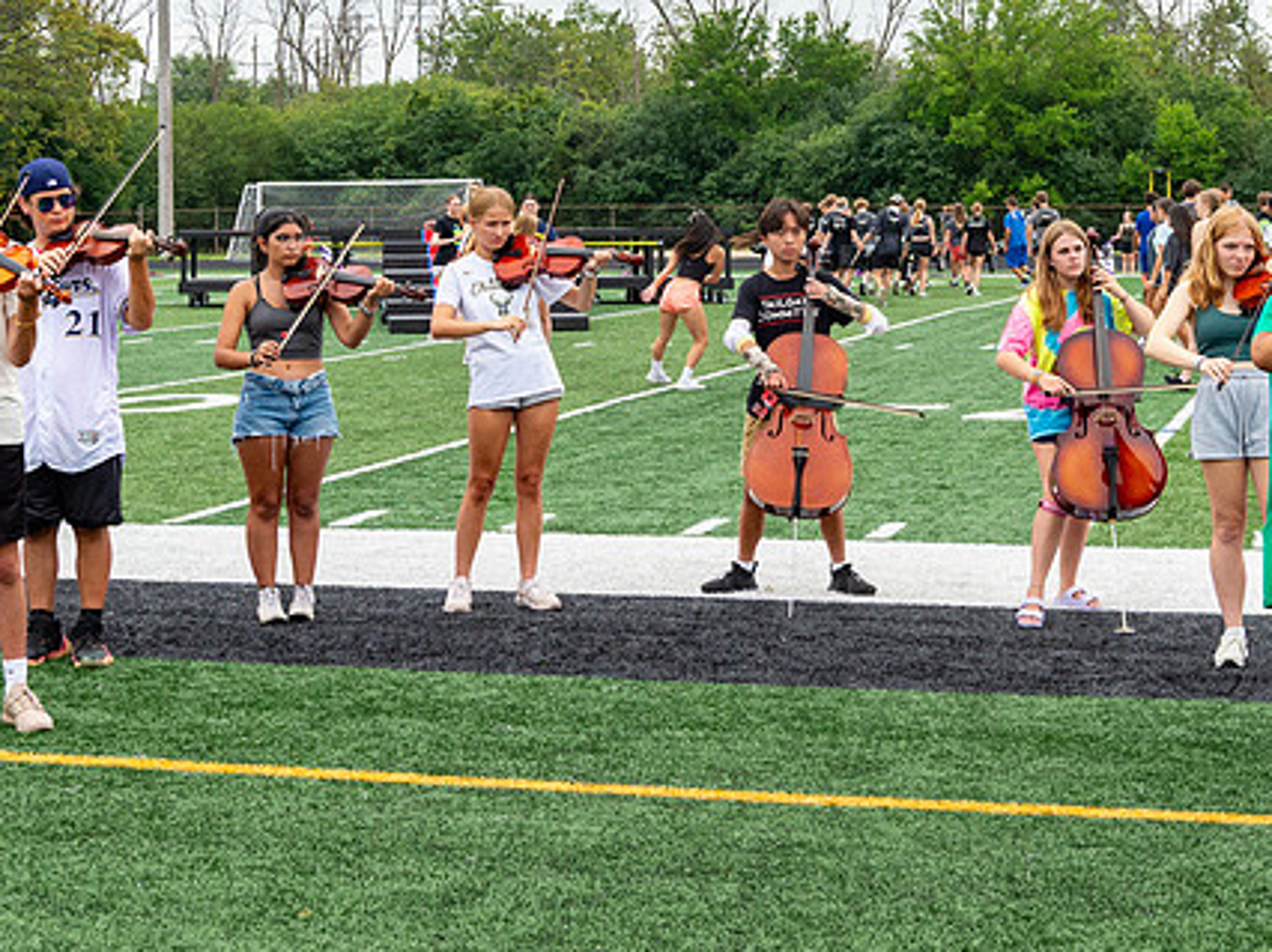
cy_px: 250
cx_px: 771
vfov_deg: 20.3
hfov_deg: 27.0
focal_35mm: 72
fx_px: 2644
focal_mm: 40
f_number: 10
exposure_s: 1/640
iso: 1000
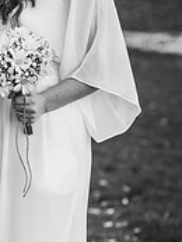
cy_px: 91
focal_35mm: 212
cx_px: -6
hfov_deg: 7.0
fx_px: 1484
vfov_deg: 9.3
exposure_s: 1/800
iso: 100
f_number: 2.8
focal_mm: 85
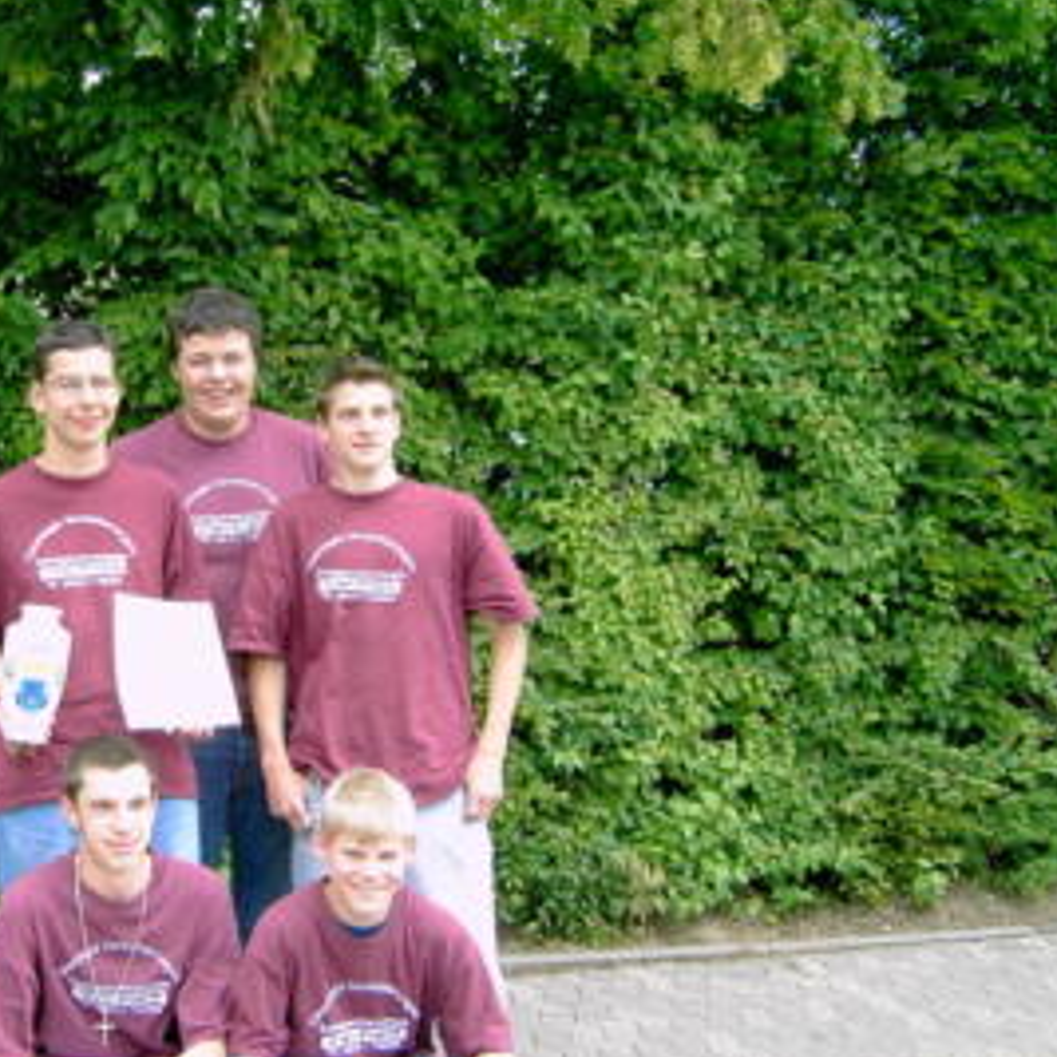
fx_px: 2004
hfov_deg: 28.9
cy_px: 560
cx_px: 202
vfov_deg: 29.5
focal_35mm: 58
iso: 100
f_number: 4
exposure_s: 1/100
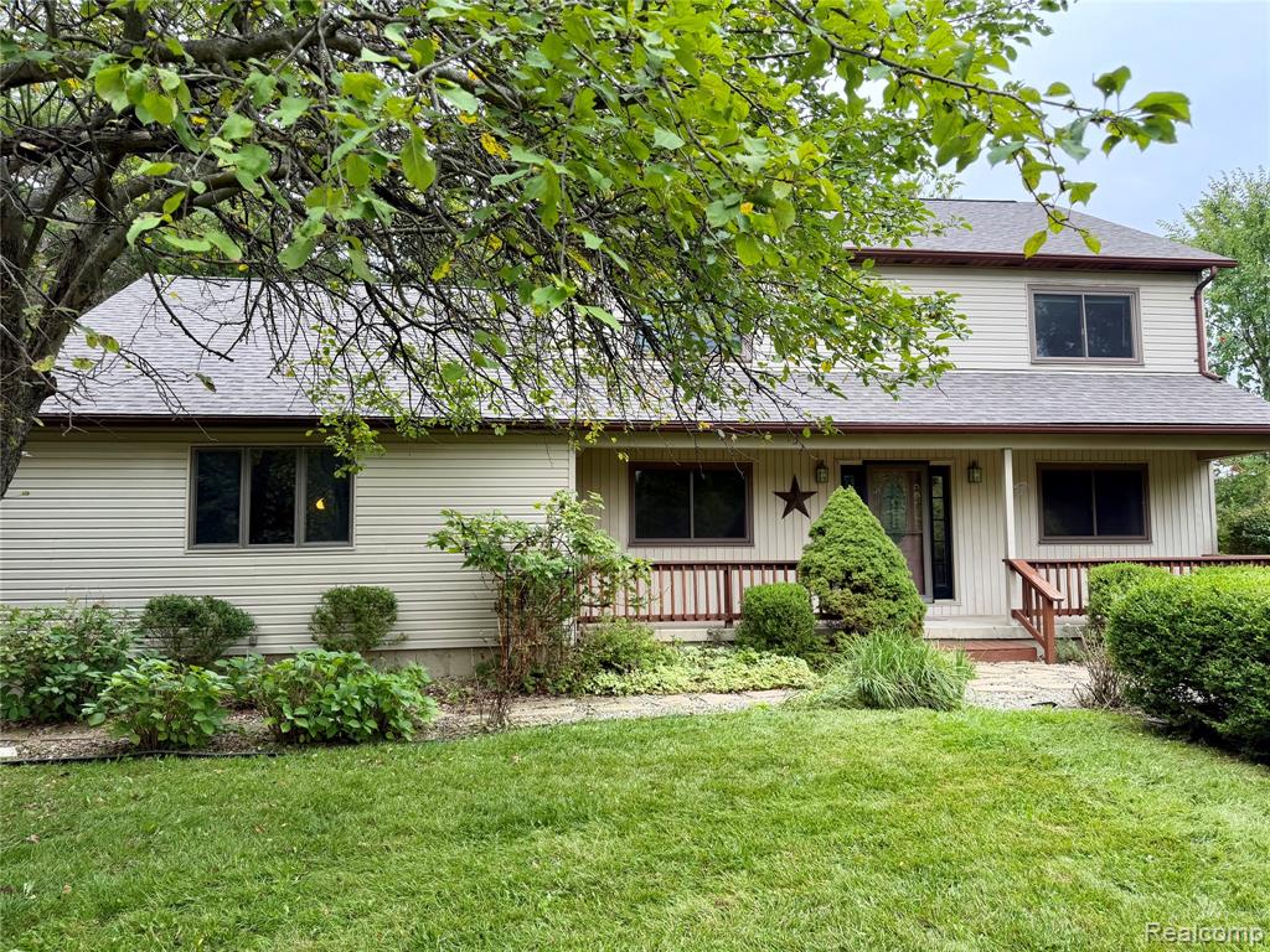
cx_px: 635
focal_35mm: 24
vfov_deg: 56.8
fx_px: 881
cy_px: 476
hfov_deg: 71.6
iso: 80
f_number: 1.78
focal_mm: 6.76
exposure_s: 1/200
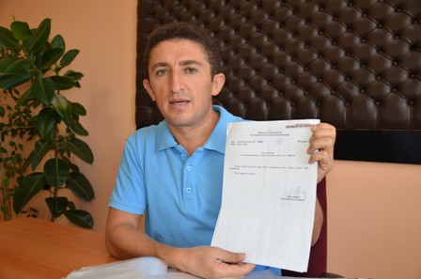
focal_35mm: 36
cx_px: 210
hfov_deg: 53.2
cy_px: 140
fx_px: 420
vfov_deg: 36.7
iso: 250
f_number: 3.8
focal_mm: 24
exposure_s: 1/60
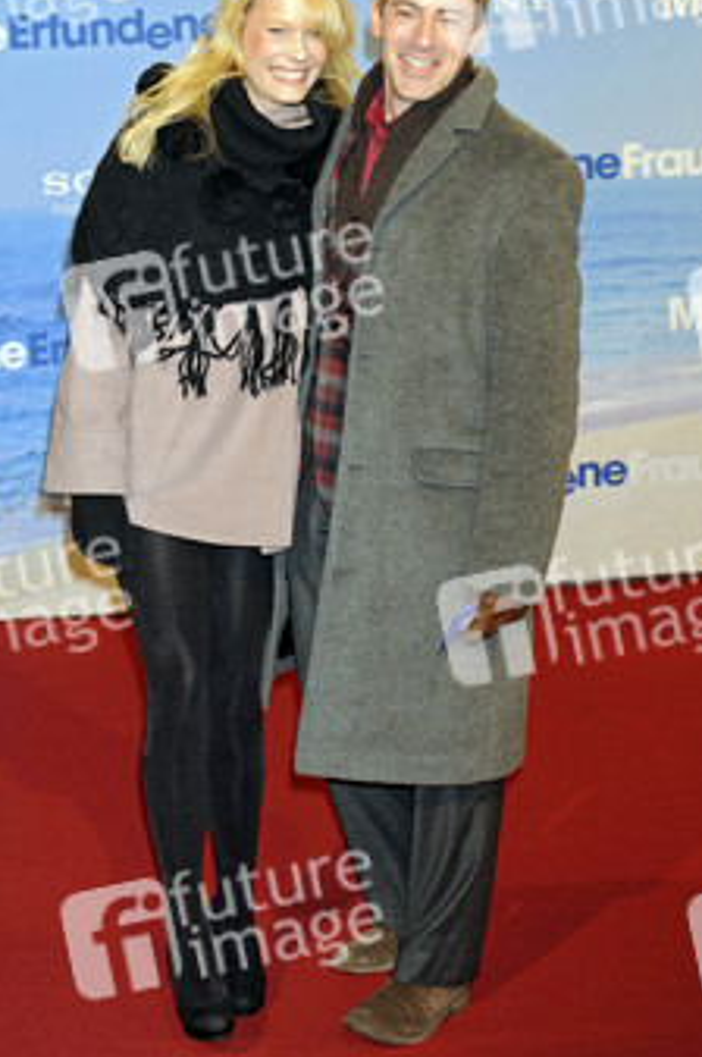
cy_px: 455
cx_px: 313
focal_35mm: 83
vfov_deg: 24.5
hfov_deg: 16.4
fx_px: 2433
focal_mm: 70
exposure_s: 1/160
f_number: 5.6
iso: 800
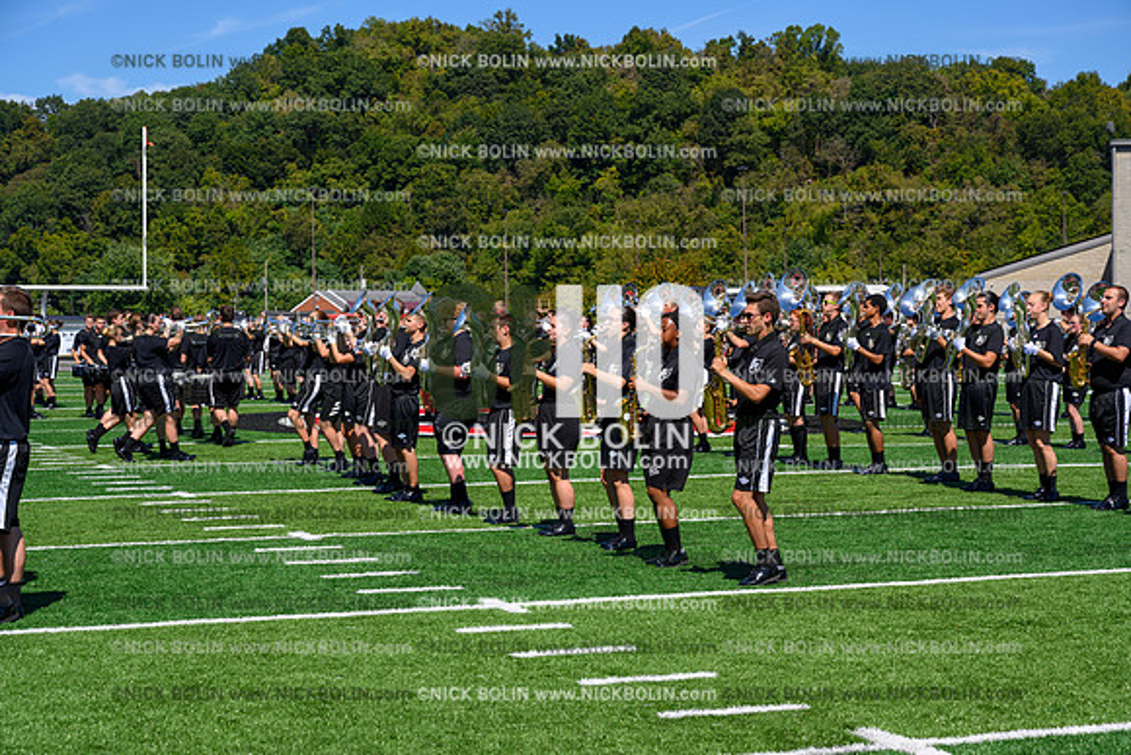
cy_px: 378
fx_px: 2200
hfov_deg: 28.8
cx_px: 566
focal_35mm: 70
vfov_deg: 19.5
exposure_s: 1/640
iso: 160
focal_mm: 70
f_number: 8
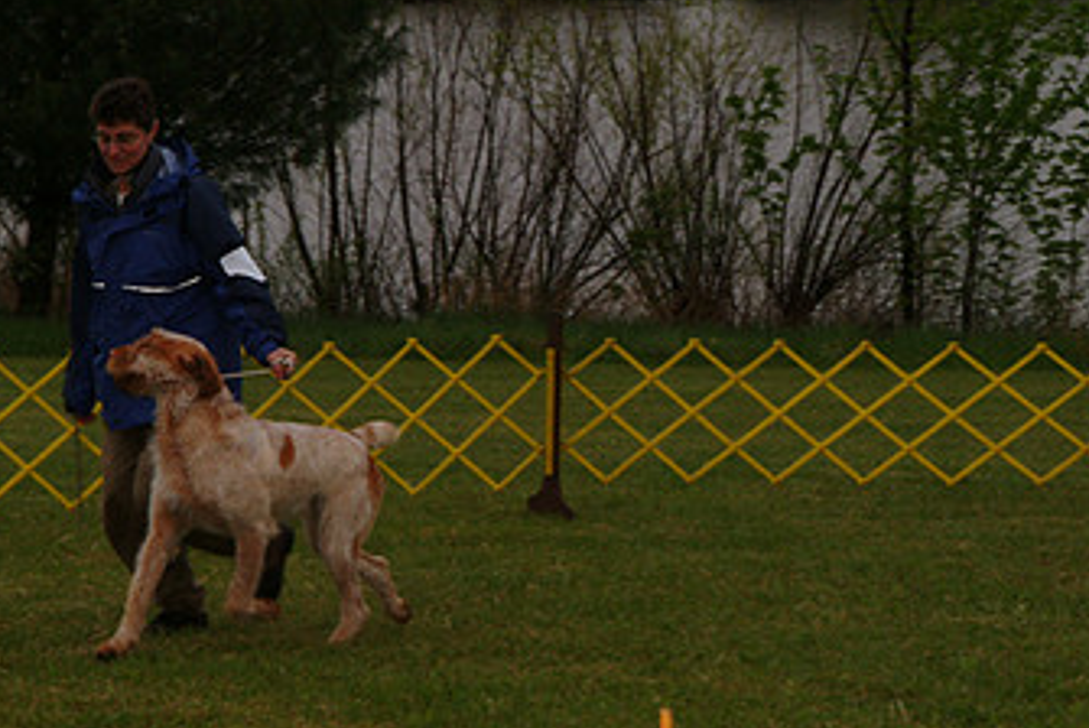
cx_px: 406
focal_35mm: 192
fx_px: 5813
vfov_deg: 7.2
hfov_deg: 10.7
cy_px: 265
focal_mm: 74
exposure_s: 1/125
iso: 400
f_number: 16
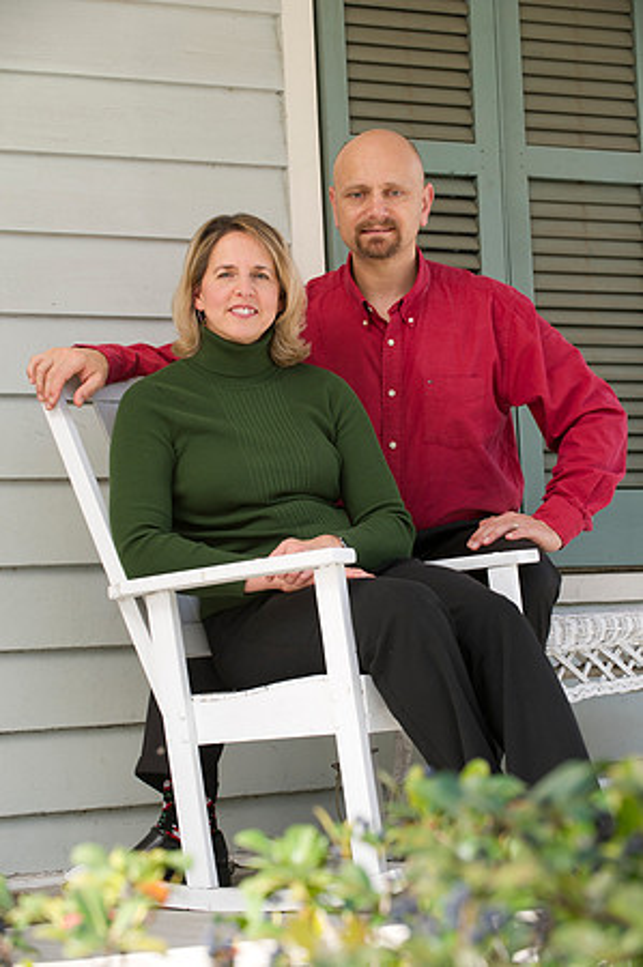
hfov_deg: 13.0
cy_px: 484
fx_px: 2819
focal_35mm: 105
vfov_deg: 19.5
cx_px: 322
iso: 200
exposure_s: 1/125
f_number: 5.6
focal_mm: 105
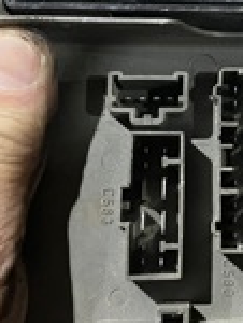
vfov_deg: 22.8
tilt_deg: -45.6
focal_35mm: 83
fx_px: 775
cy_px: 22
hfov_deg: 17.3
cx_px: 262
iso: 400
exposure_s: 1/33
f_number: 1.6
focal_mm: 5.1
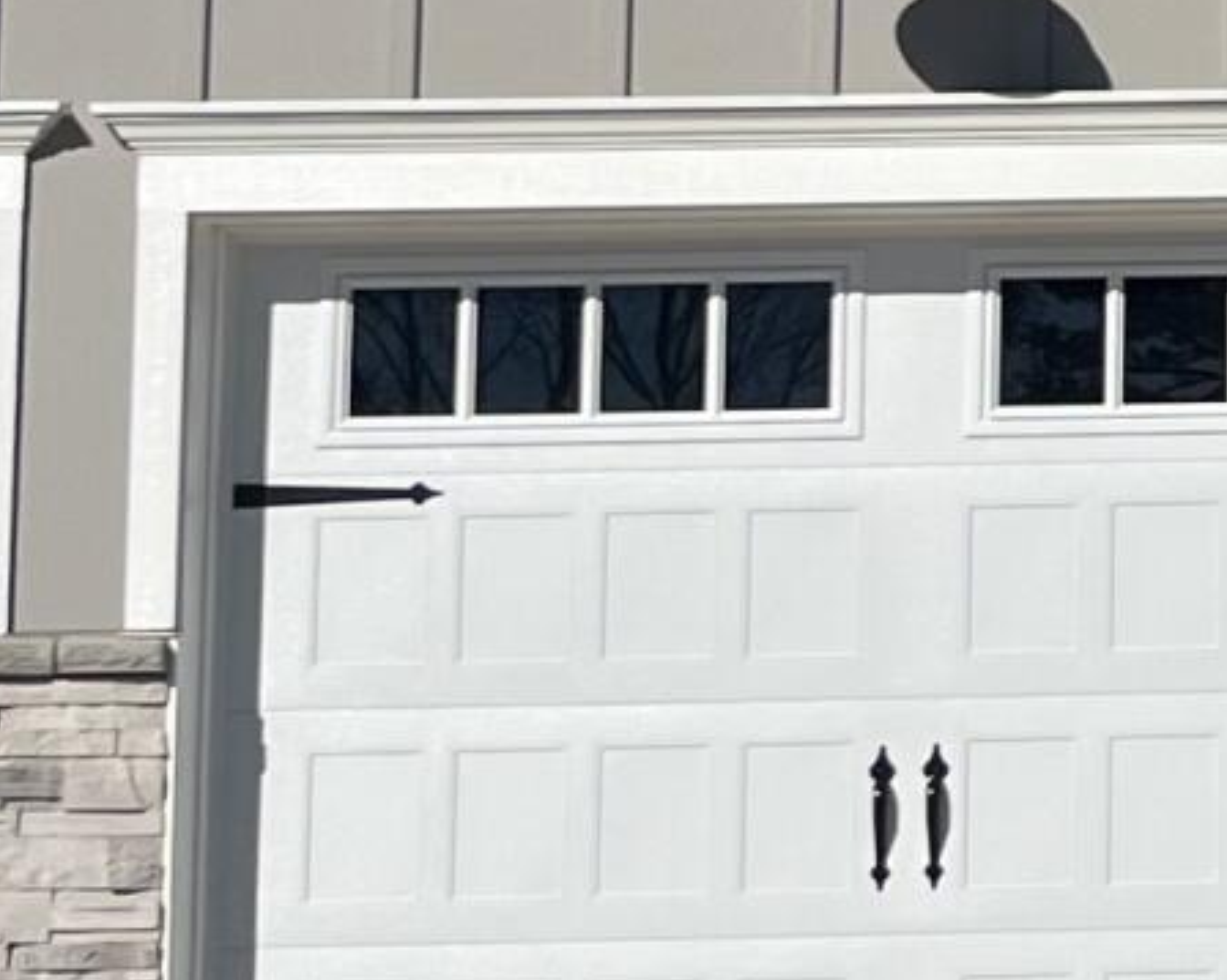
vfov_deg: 9.0
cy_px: -44
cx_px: 2062
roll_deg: +1.0
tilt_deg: +10.0
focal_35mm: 170
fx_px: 6171
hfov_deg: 10.8
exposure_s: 1/10870
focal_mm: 5.1
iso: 50
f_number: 1.6
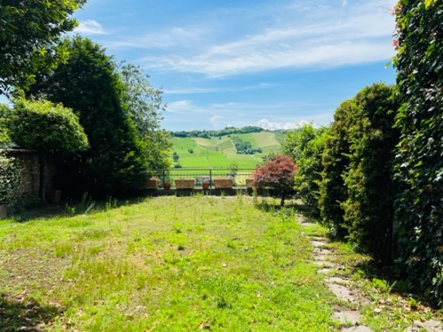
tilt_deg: -2.9
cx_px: 222
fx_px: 333
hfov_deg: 67.3
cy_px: 166
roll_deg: +1.0
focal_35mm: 26
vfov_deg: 53.1
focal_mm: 5.7
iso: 50
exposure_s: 1/5076
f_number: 1.5
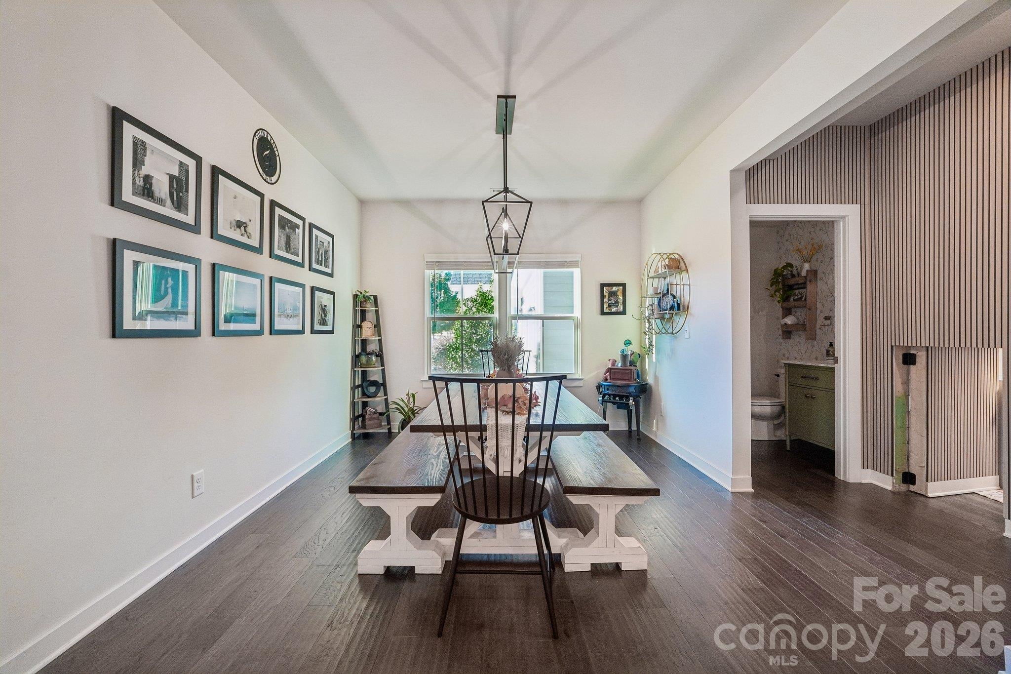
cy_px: 337
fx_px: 421
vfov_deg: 77.3
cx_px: 506
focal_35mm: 15
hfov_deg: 100.4
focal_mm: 10
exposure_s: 1/15
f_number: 8
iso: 400
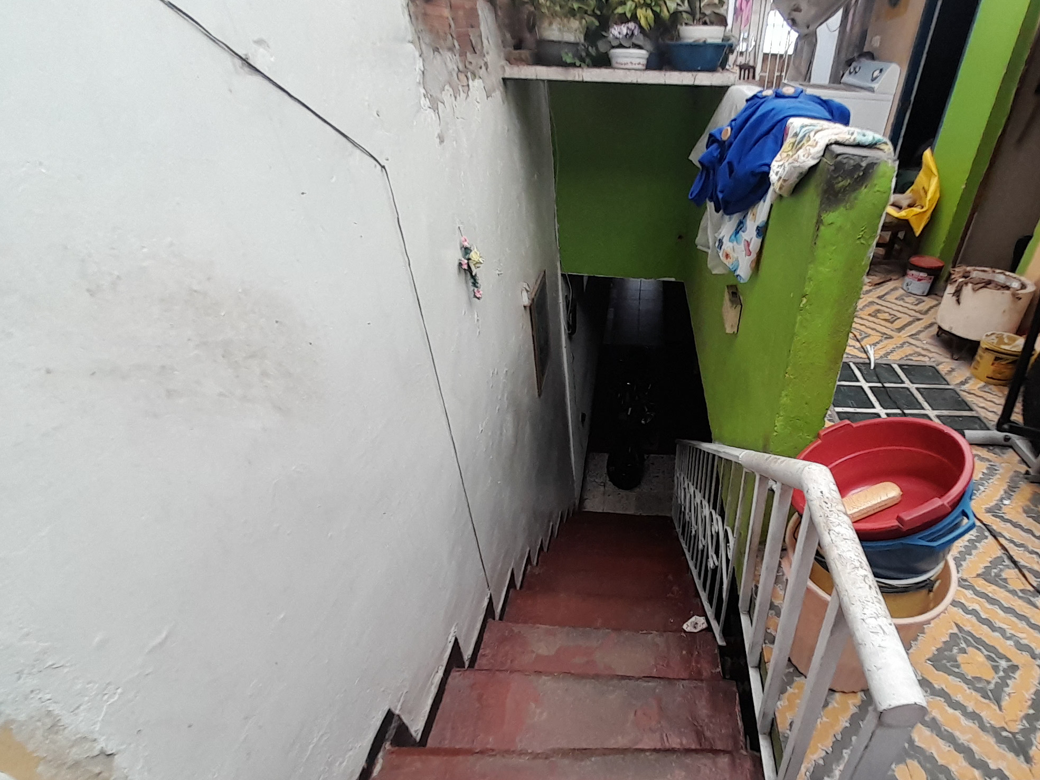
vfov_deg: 74.4
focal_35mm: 17
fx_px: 511
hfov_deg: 88.5
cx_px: 672
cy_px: 440
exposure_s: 1/40
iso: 64
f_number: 2.2
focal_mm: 1.13
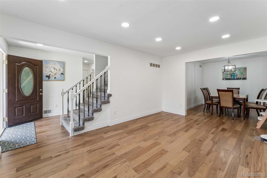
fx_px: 113
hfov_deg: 99.7
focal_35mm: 15
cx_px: 134
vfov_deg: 76.6
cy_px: 89
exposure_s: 1/15
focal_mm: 15.2
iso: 400
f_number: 13
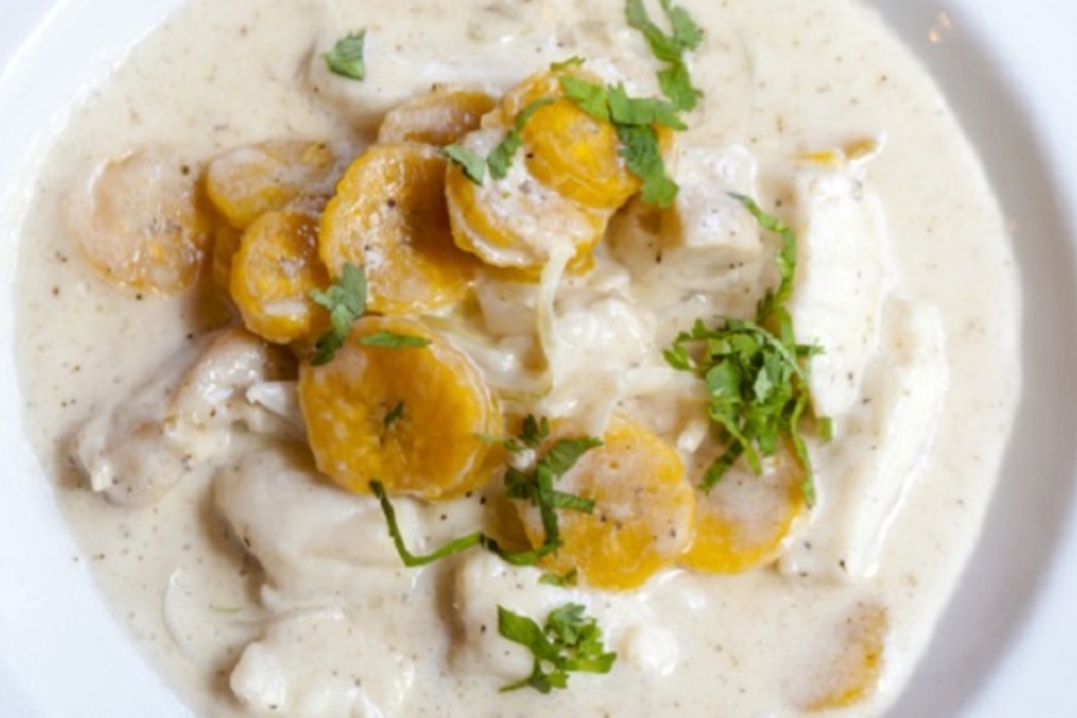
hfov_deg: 24.6
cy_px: 359
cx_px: 538
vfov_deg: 16.6
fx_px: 2468
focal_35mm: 82
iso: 100
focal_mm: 55
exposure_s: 1/6
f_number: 5.6
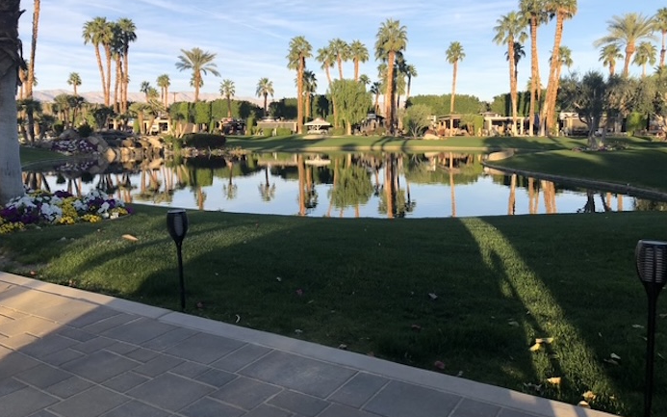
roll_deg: +0.0
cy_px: 176
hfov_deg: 62.9
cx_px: 334
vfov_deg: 41.7
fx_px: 545
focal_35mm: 30
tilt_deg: -3.4
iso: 20
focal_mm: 3.99
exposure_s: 1/1033
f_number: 1.8
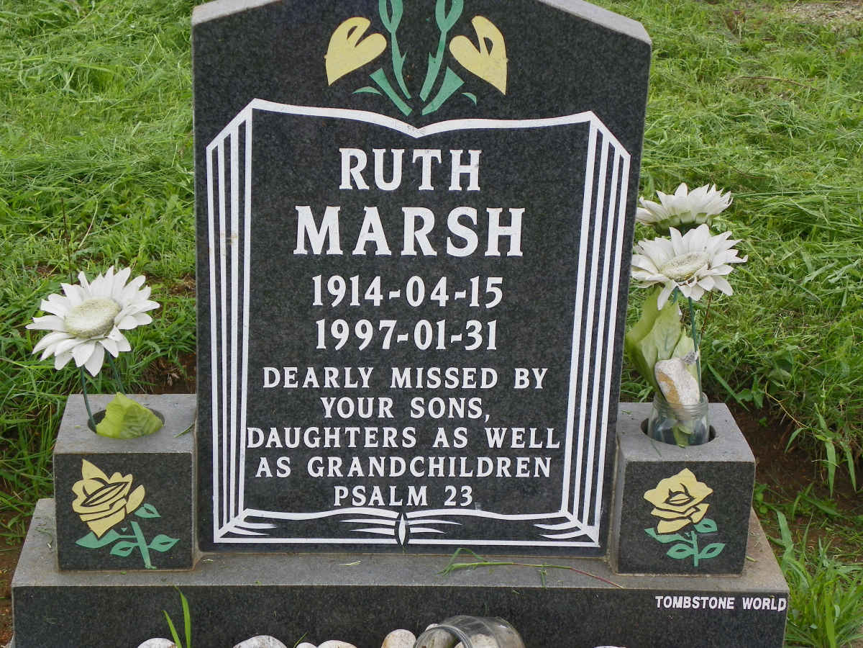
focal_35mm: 73
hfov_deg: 26.7
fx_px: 1820
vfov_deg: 20.2
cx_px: 432
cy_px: 324
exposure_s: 1/160
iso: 64
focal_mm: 13
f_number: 3.5
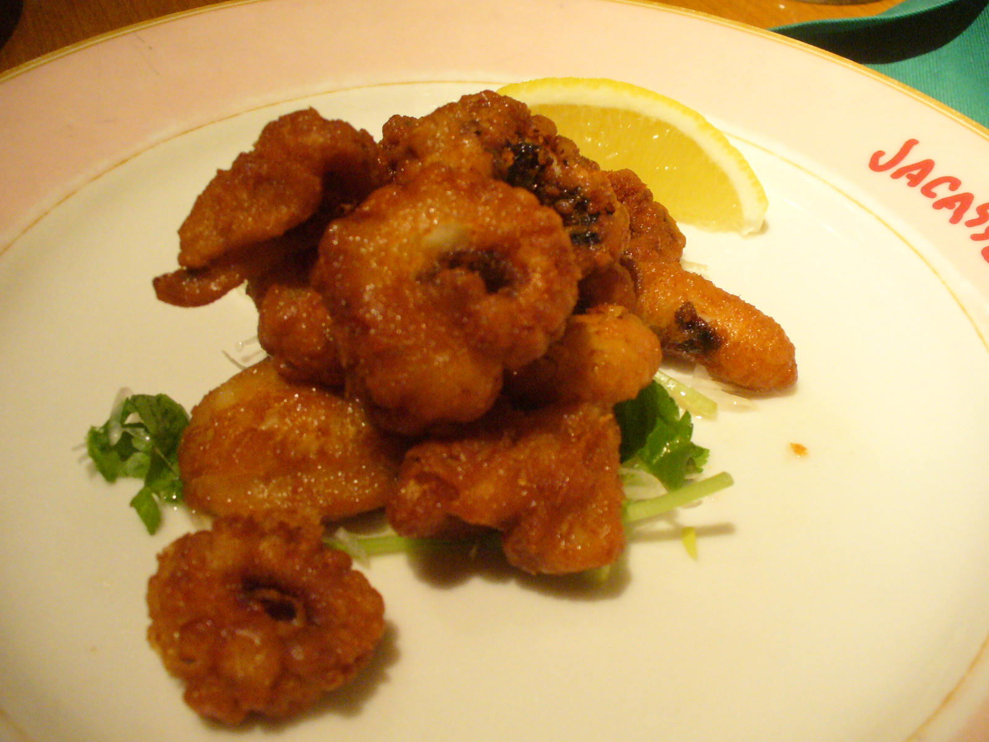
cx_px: 494
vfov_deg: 38.7
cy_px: 371
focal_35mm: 37
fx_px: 1057
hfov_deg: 50.1
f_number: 2.8
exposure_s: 1/60
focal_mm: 6.1
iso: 400
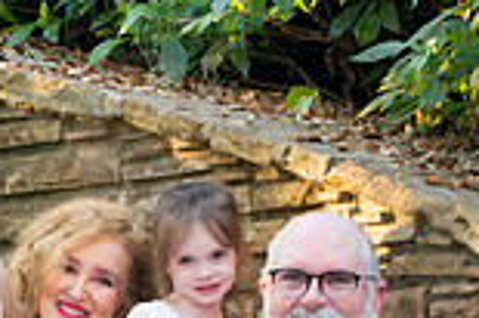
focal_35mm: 262
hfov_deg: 7.8
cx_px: -108
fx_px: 3482
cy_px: 496
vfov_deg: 5.2
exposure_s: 1/30
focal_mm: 70
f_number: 2.8
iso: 200
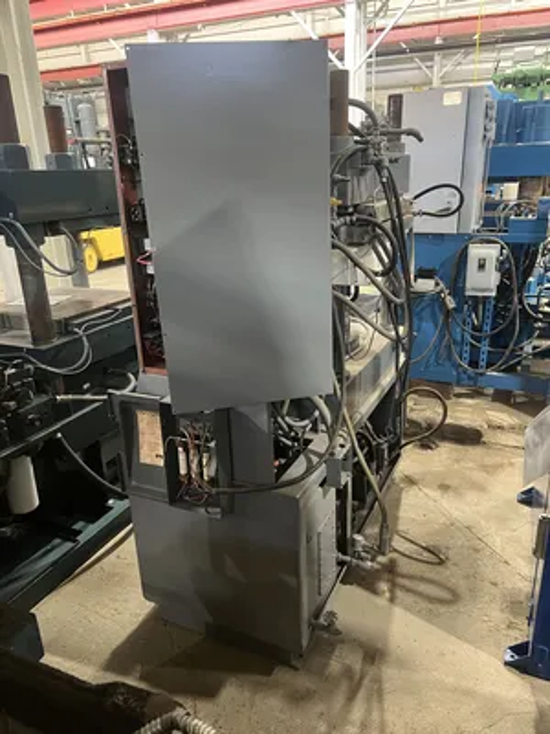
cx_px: 275
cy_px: 367
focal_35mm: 26
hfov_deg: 53.1
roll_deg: +3.0
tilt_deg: -19.1
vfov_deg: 67.3
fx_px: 551
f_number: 1.5
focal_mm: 5.7
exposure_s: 1/60
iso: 320
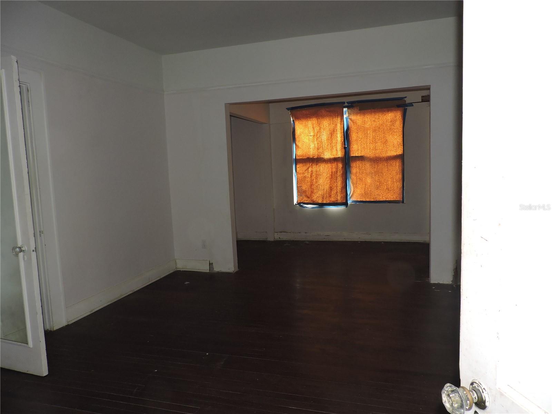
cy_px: 207
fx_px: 383
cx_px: 276
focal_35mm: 24
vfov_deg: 56.8
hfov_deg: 71.6
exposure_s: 1/30
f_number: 3
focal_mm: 4.3
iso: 200
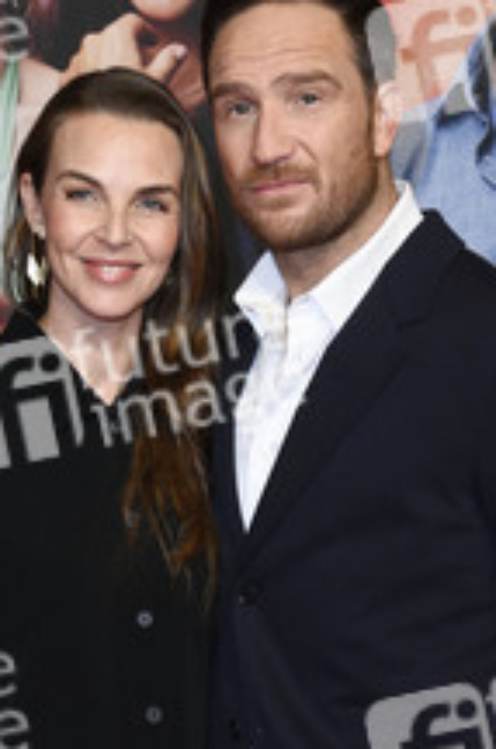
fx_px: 2388
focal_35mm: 115
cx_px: 229
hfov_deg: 11.9
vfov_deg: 17.7
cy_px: 562
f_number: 5.6
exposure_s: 1/250
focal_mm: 62
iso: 1250
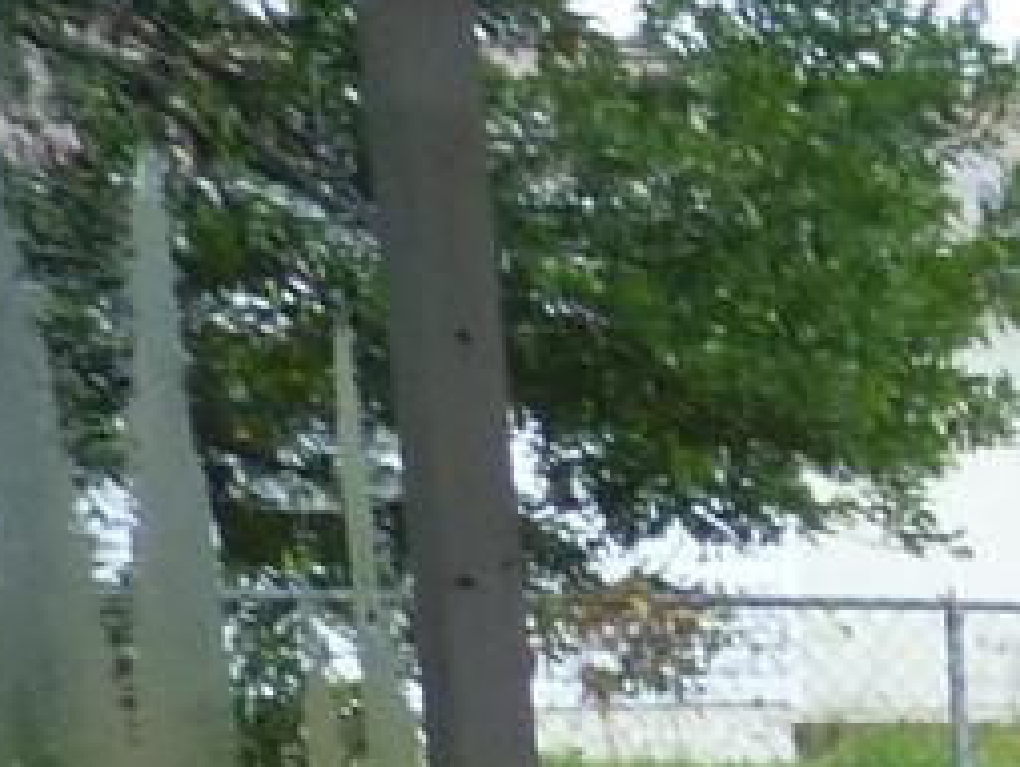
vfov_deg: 8.9
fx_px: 4454
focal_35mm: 151
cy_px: 1847
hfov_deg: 10.2
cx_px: 2895
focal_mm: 4.3
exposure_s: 1/125
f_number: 3.3
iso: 250
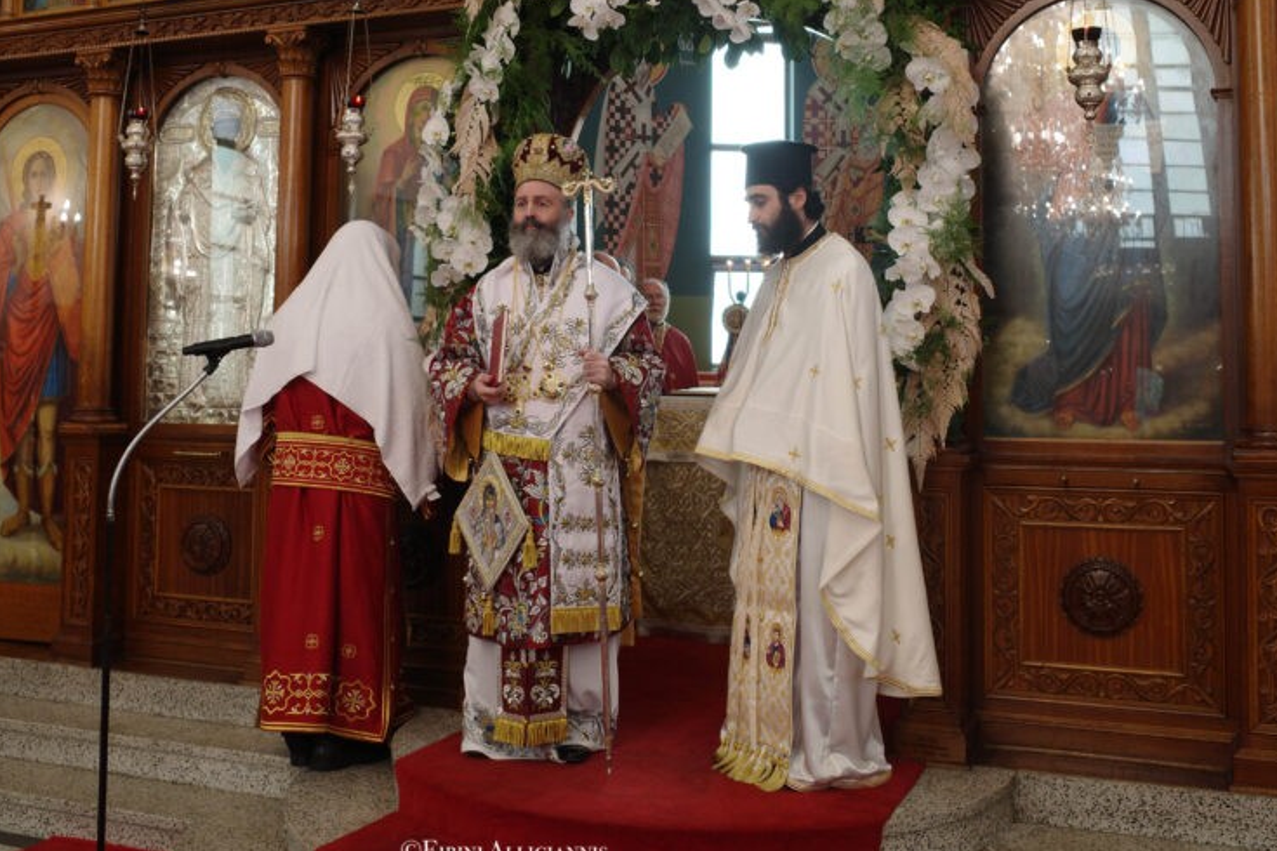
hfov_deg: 49.5
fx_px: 1383
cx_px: 622
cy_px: 294
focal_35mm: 39
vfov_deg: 33.9
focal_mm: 18.3
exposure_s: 1/30
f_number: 2.8
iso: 320
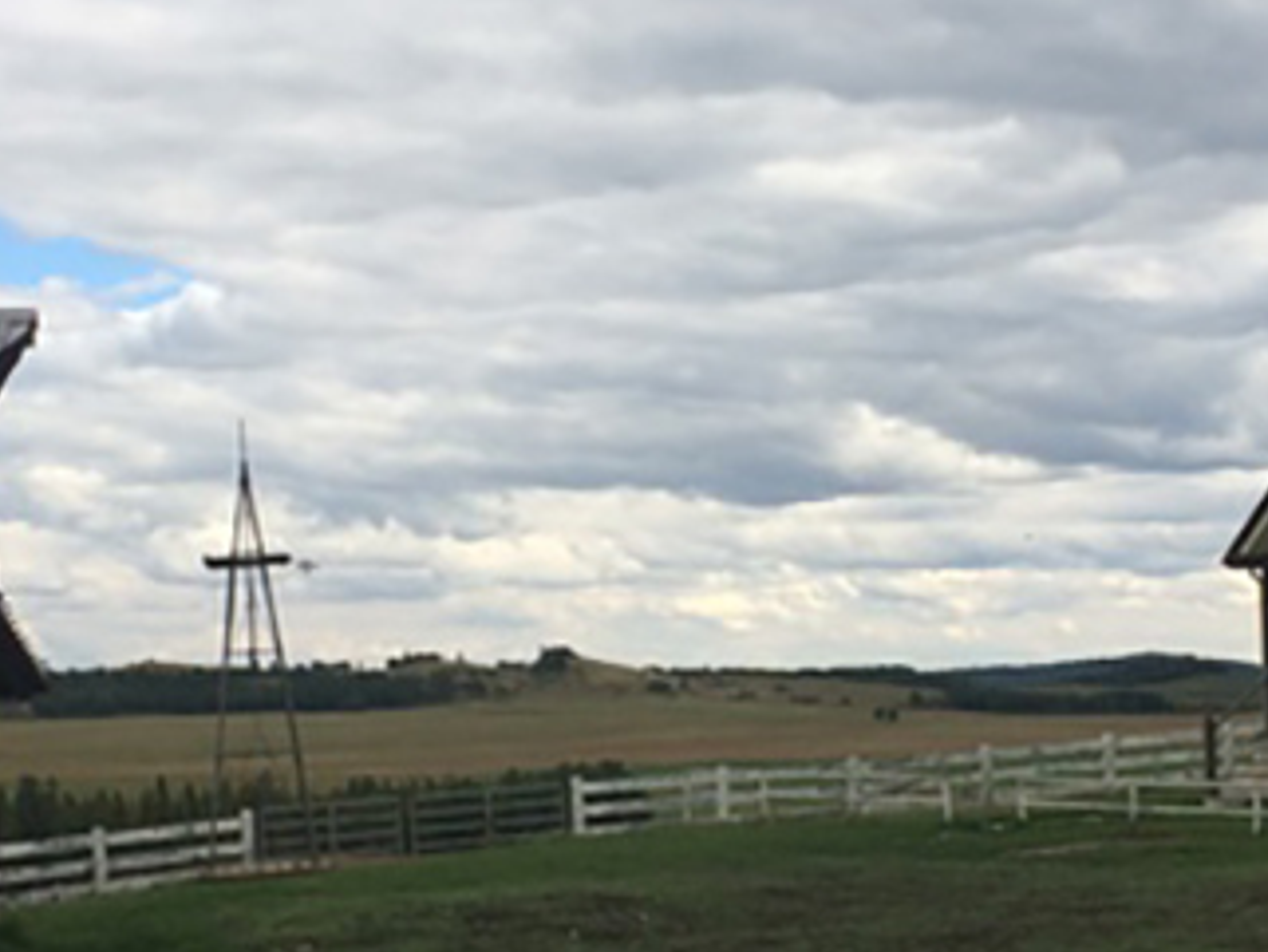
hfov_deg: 23.3
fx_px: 3078
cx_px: 604
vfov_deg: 17.6
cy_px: 510
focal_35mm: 84
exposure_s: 1/1866
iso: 32
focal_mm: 4.12
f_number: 2.2
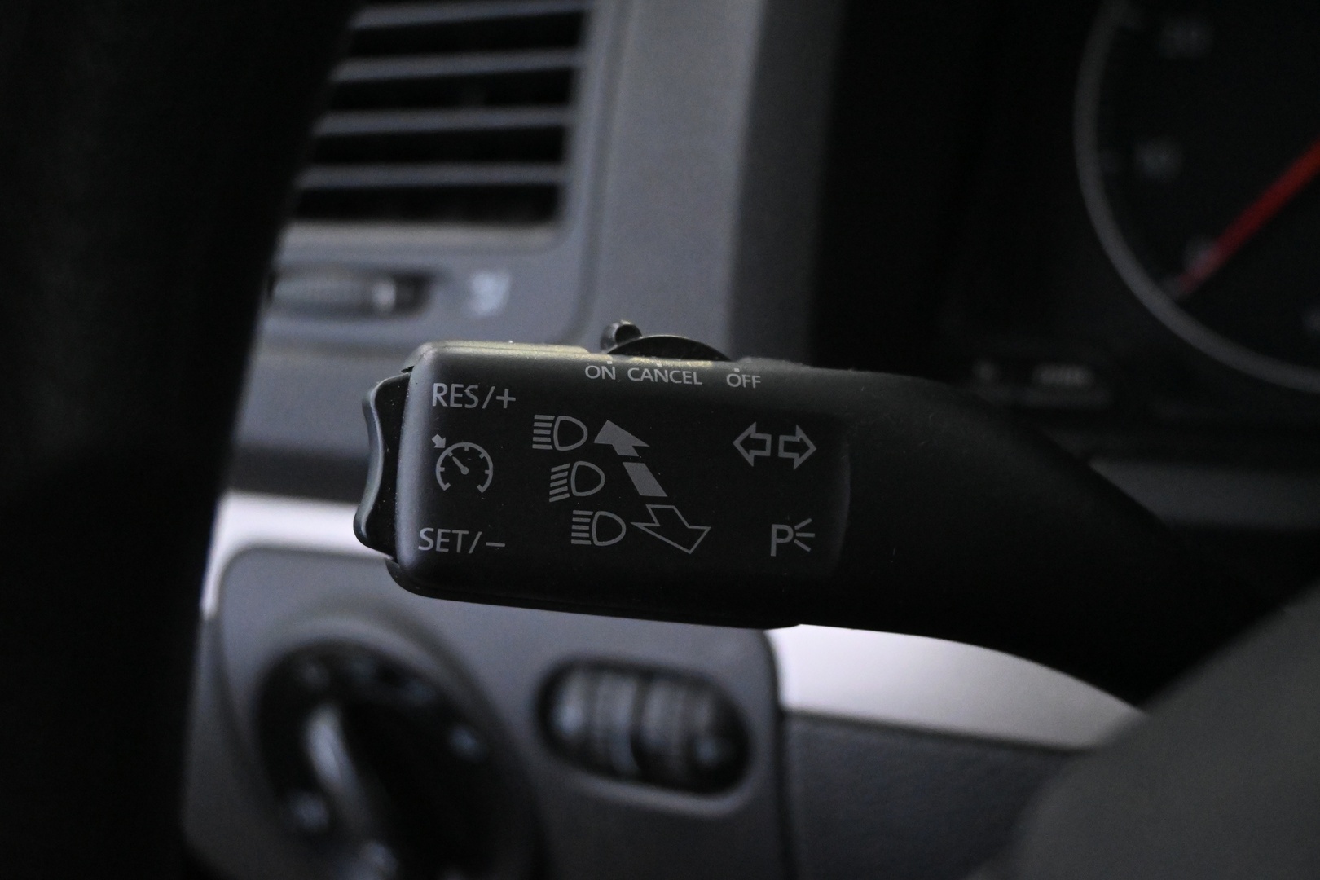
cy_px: 440
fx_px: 1512
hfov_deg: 47.2
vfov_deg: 32.4
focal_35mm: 41
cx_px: 660
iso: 8000
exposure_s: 1/40
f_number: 4.5
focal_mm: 27.5
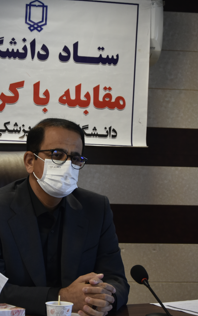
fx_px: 993
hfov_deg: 11.4
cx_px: 46
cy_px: 158
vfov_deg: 18.1
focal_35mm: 115
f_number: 5
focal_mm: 50
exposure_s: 1/60
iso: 560
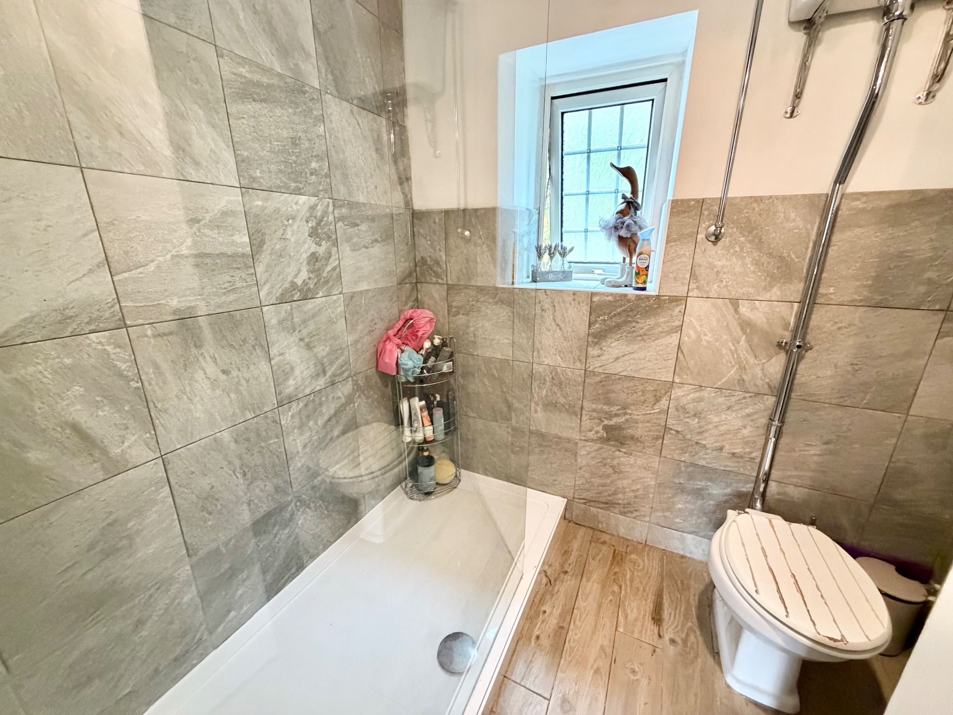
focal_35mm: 14
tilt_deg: -18.1
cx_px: 476
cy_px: 358
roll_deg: -0.7
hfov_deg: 102.1
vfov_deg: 85.7
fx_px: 385
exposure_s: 1/50
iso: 640
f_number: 2.2
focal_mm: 2.22
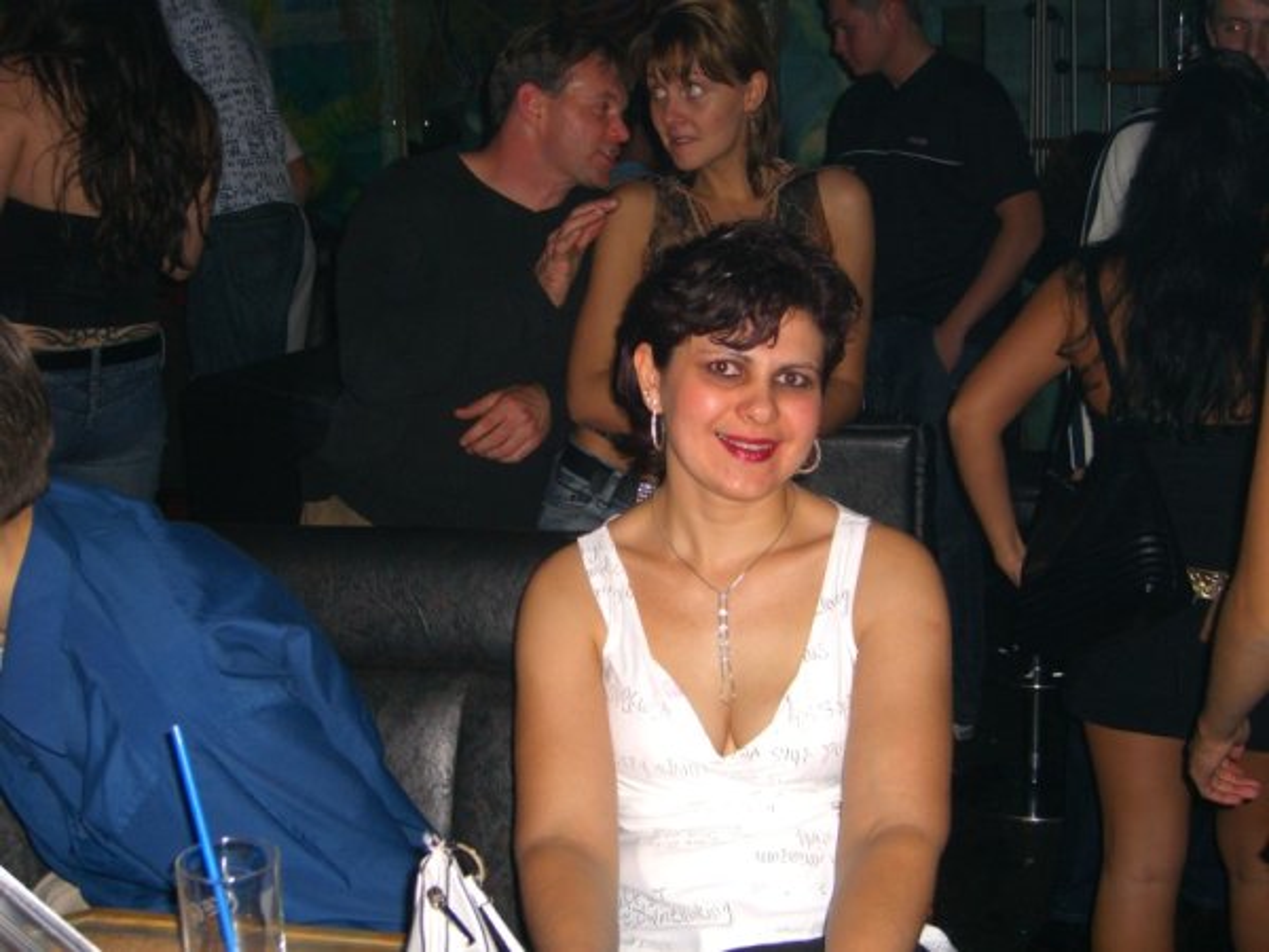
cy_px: 476
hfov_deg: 41.2
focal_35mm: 46
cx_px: 634
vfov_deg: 31.5
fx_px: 1686
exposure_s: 1/60
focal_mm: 9.5
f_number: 3.1
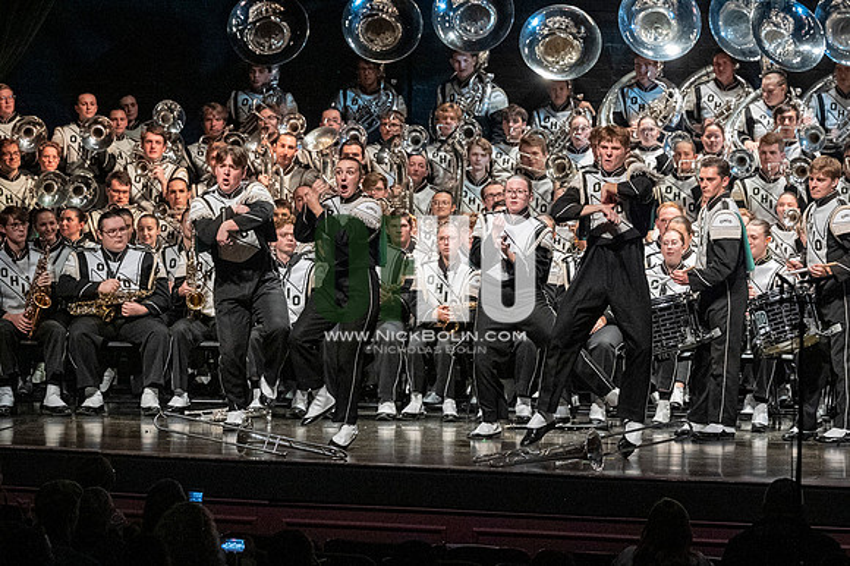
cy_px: 283
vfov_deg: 7.3
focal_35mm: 187
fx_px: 4413
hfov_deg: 11.0
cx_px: 425
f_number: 4
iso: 4000
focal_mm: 125
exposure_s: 1/500
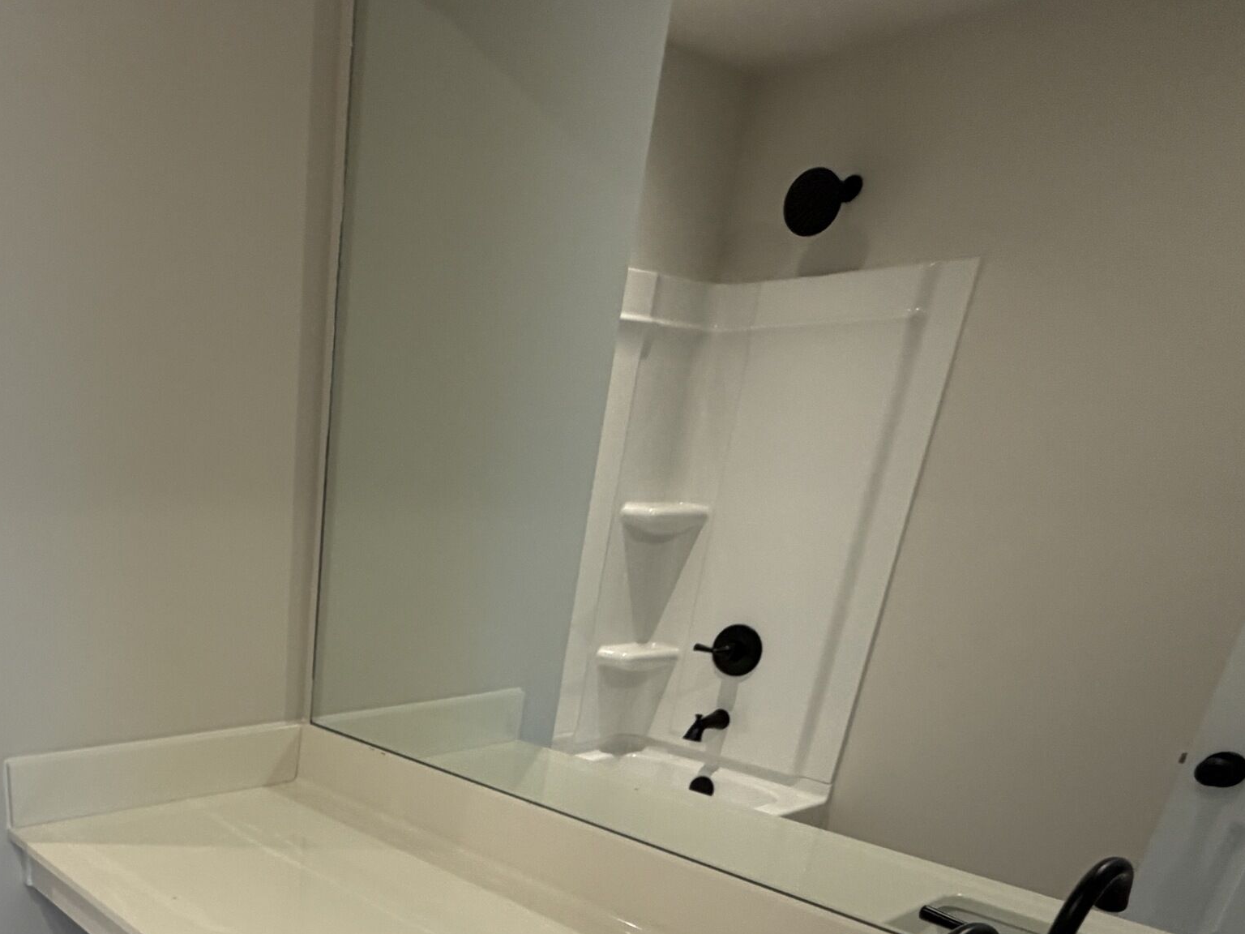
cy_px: 919
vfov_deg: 43.2
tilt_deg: -25.4
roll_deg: -1.0
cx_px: 249
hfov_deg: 58.6
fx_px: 1007
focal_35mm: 28
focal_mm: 2.22
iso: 200
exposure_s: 1/120
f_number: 2.2
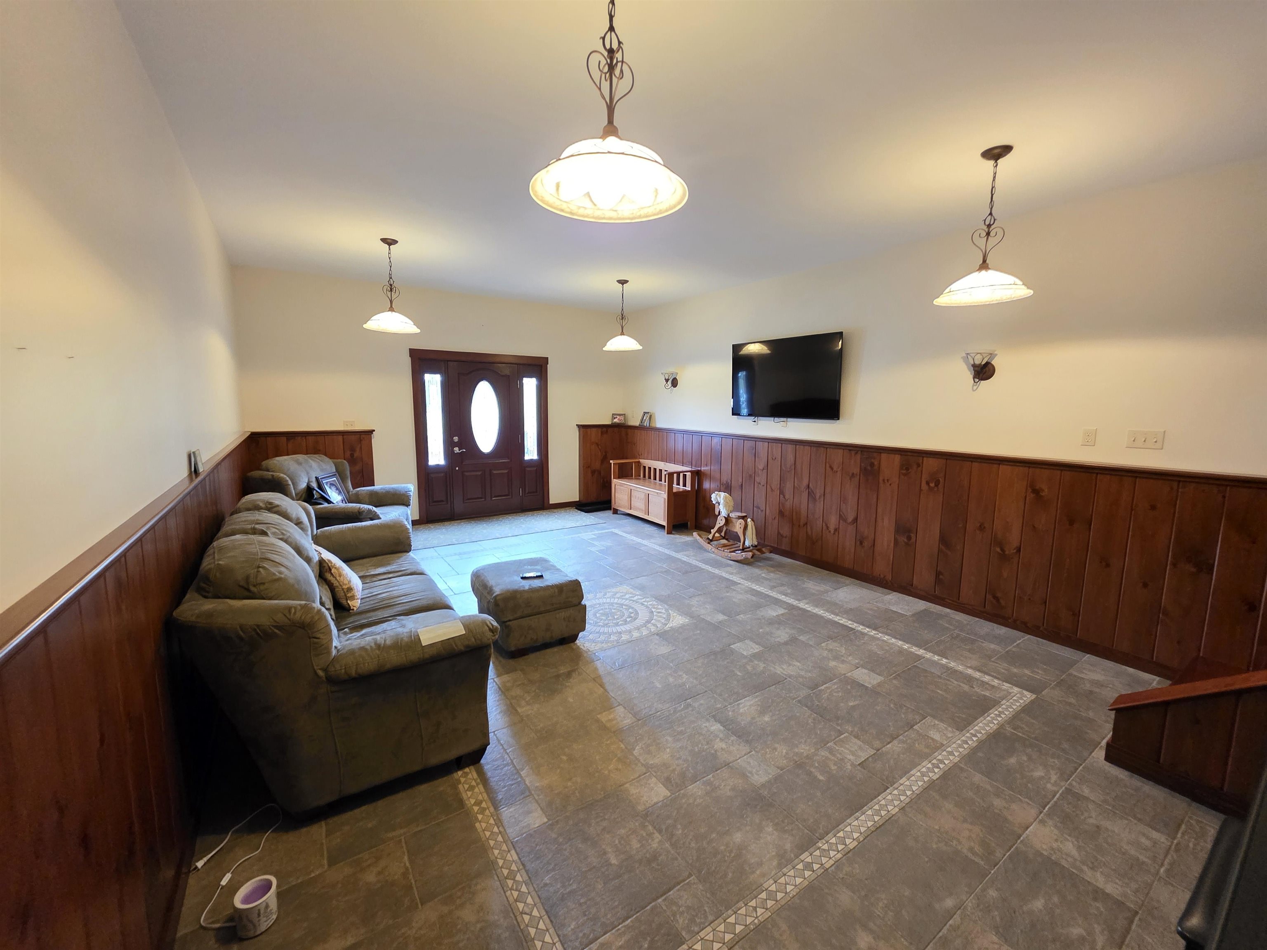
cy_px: 475
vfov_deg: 89.9
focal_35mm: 13
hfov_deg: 106.2
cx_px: 634
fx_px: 476
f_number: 1.9
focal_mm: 2.2
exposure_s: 1/60
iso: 800
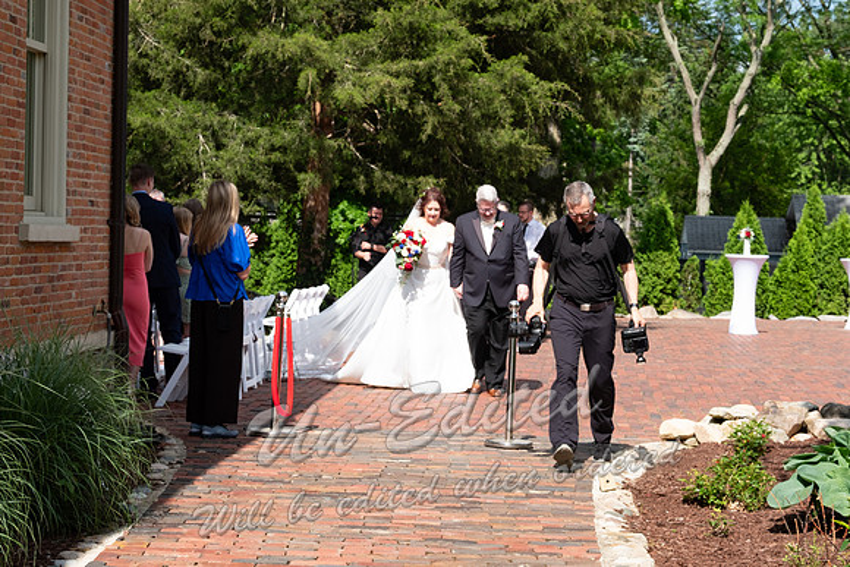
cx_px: 425
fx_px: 1771
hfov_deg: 27.0
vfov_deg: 18.2
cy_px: 284
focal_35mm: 75
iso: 250
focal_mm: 50
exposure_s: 1/200
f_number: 9
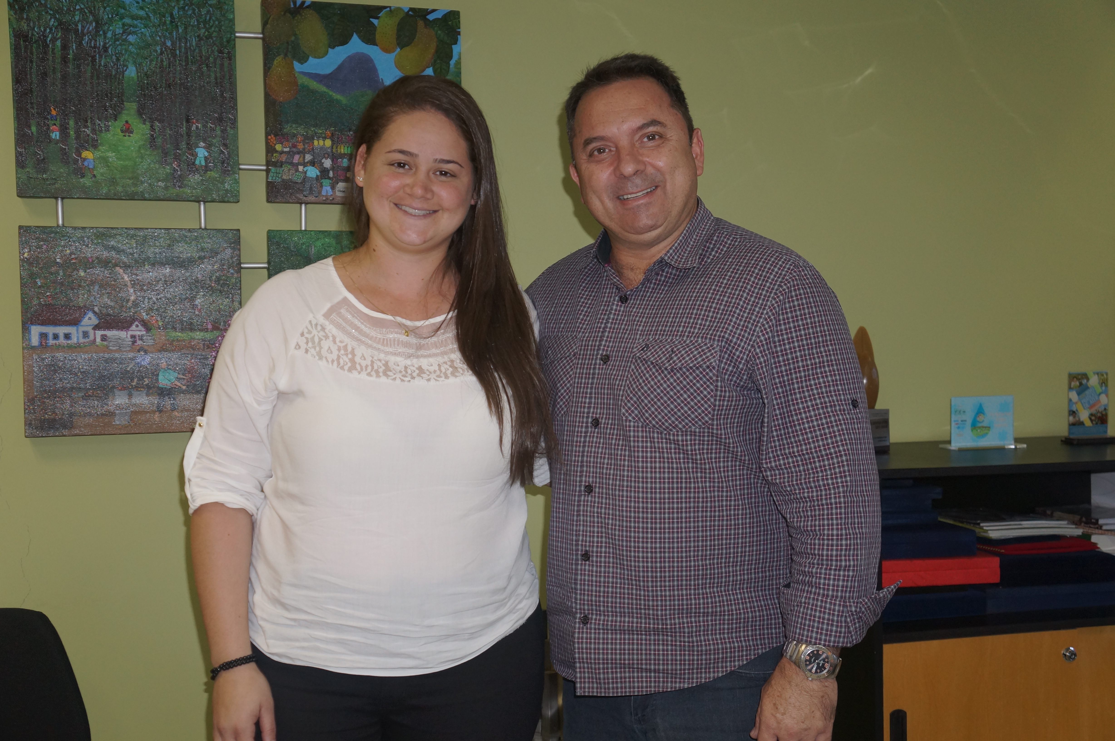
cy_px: 370
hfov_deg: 46.4
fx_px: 1299
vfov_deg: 31.8
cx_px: 558
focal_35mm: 42
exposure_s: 1/160
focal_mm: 28
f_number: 4
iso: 800
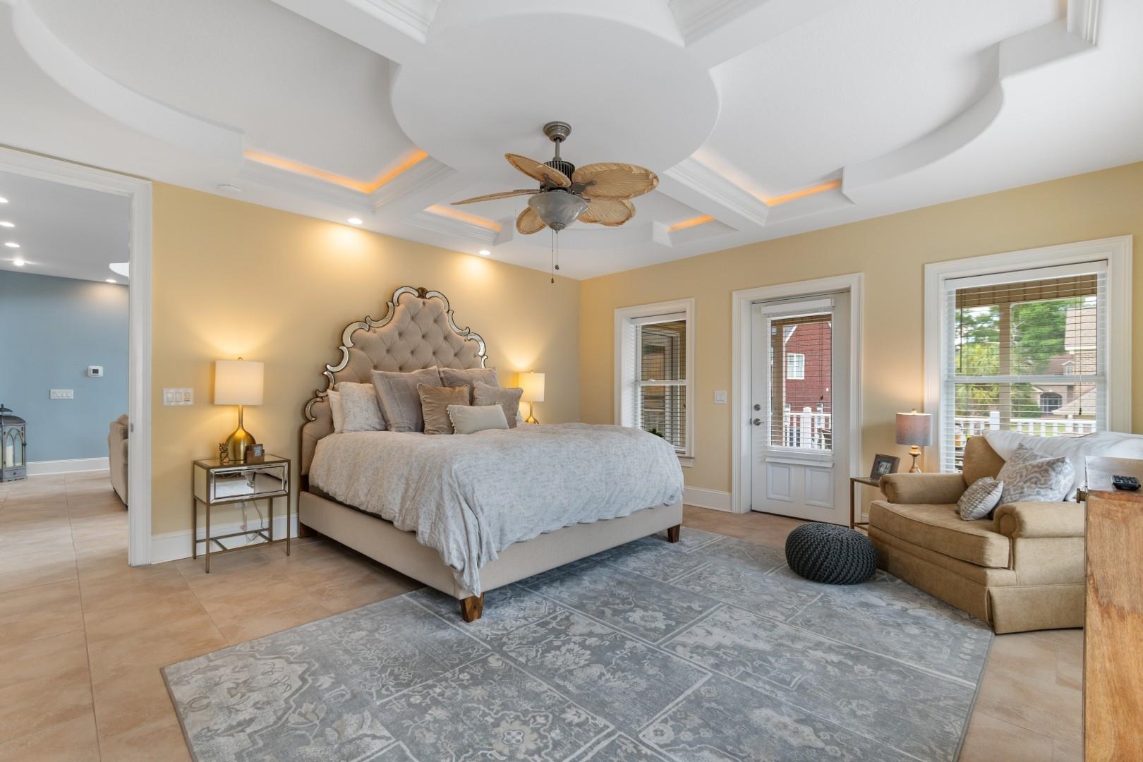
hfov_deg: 100.4
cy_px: 381
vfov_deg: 77.3
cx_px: 572
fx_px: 476
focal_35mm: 15
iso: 100
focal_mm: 10
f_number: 4.5
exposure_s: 1/15
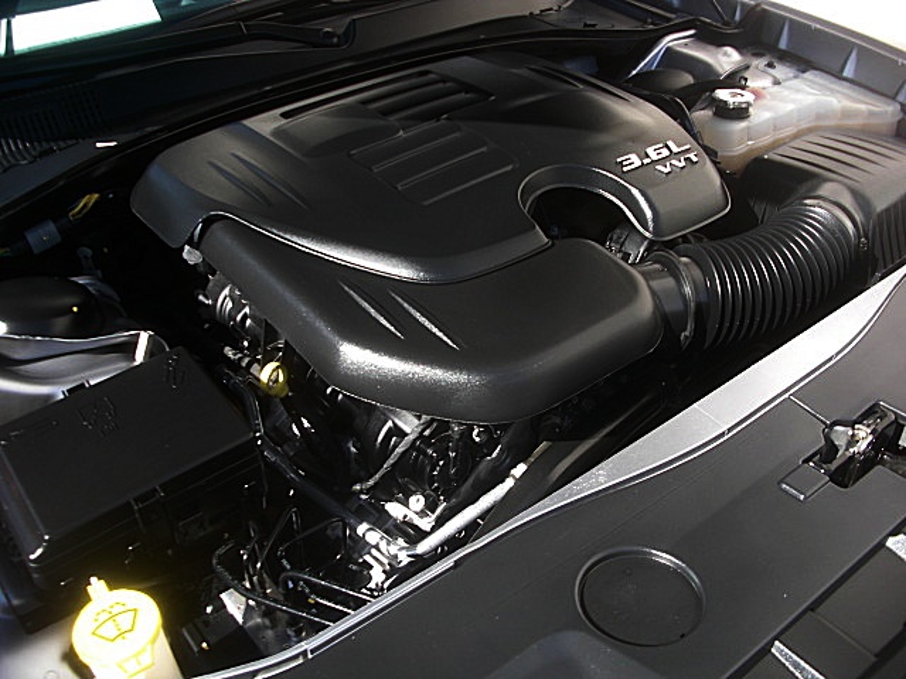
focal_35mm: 36
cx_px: 453
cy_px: 340
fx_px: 942
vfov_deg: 39.7
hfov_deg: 51.4
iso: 50
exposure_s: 1/200
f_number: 2.8
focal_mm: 6.3
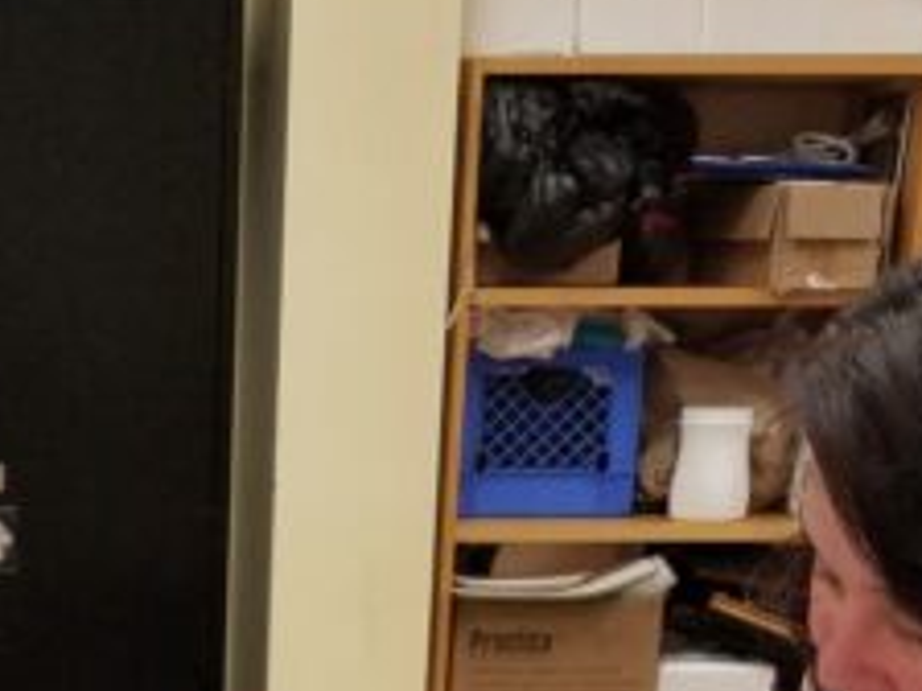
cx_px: 95
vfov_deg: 14.9
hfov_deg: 21.5
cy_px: 1152
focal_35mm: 89
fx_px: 2371
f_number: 1.7
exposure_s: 1/60
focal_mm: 4.25
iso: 200
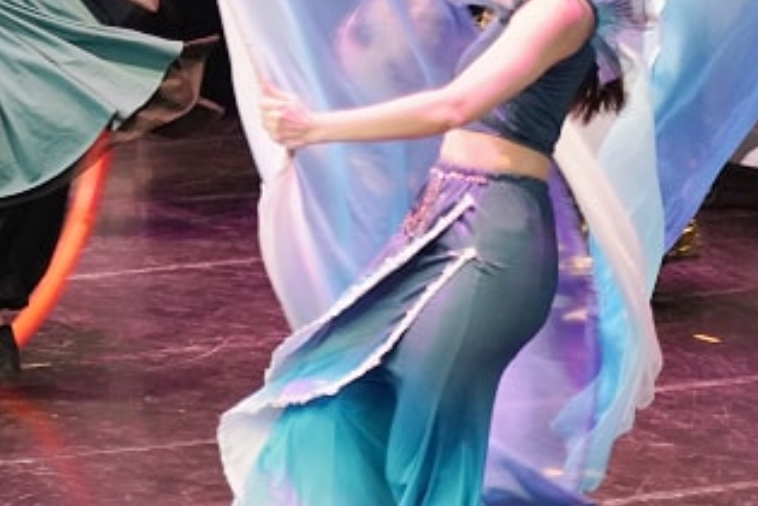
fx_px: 6021
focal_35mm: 286
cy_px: -226
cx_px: -116
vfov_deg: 4.8
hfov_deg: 7.2
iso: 4000
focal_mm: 75
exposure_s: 1/160
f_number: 2.8
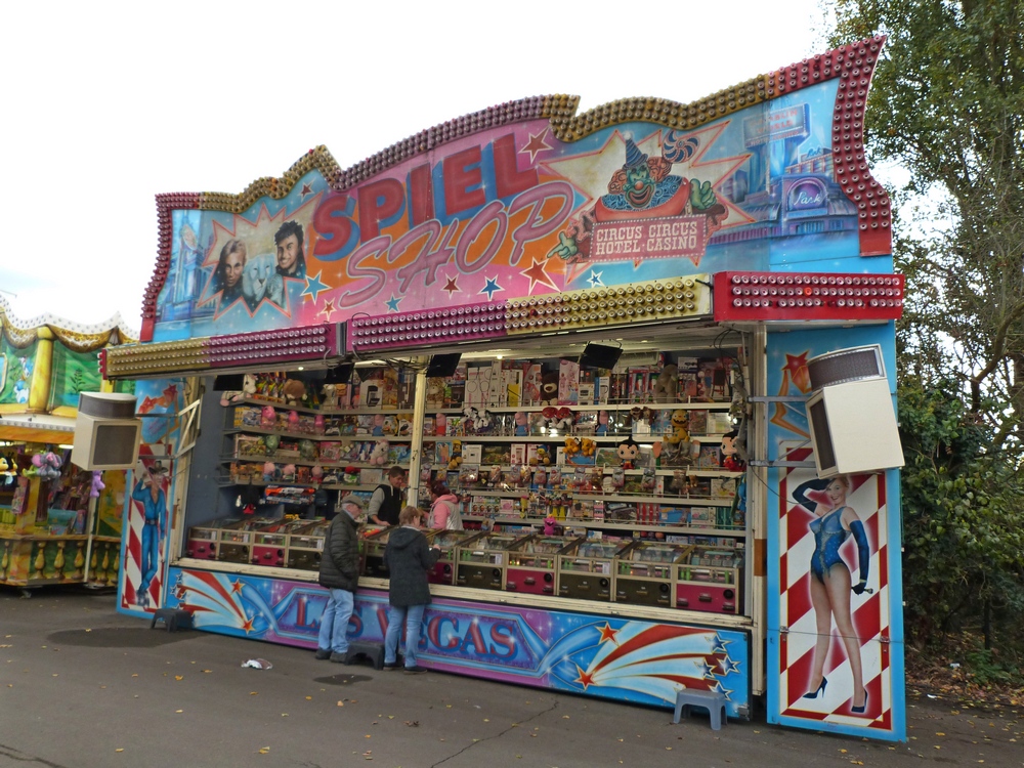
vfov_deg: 51.4
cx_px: 512
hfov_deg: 65.3
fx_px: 799
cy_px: 384
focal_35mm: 27
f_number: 3.2
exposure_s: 1/250
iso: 200
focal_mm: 4.7
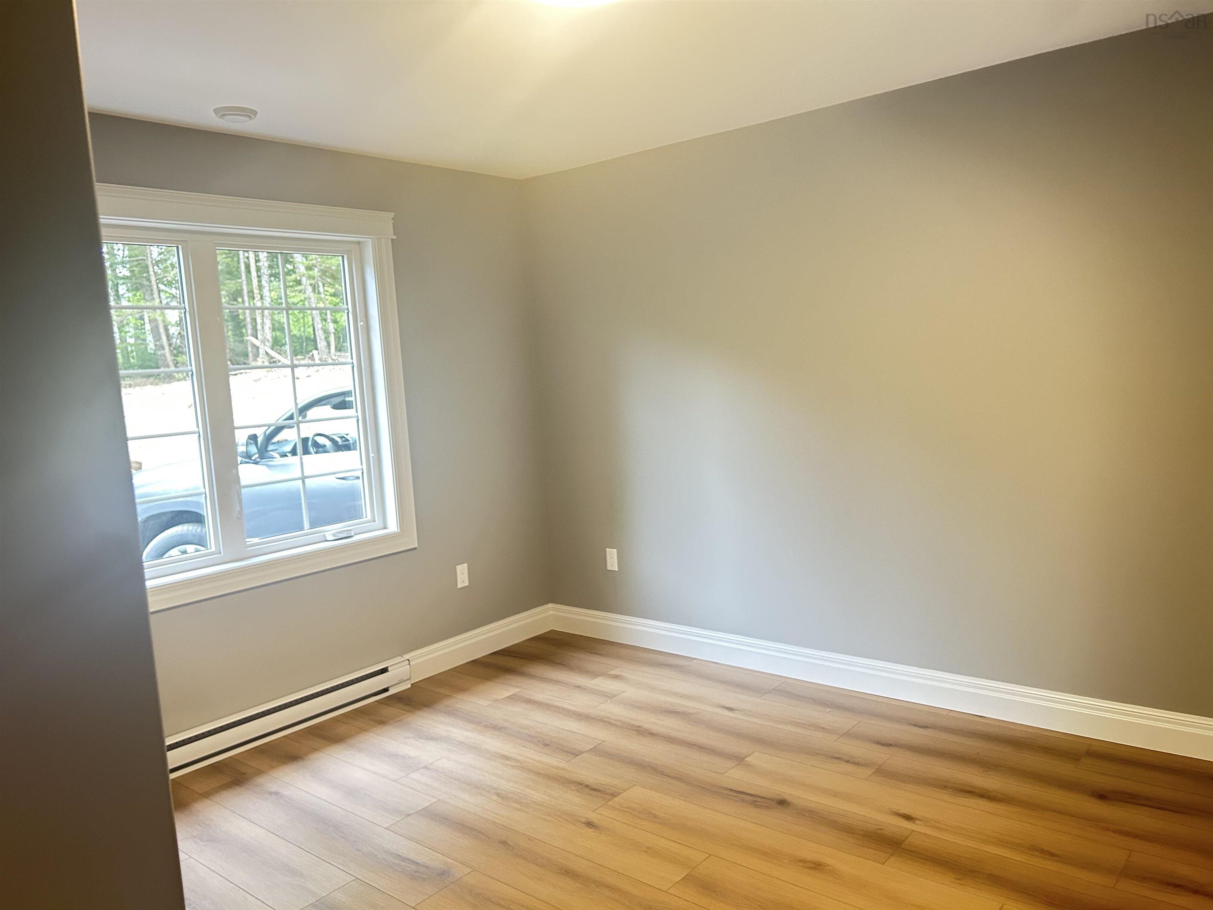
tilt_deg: -5.9
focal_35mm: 26
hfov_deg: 67.3
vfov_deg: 53.1
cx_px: 606
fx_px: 911
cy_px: 455
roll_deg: +3.4
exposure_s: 1/60
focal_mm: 5.7
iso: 320
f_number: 1.5
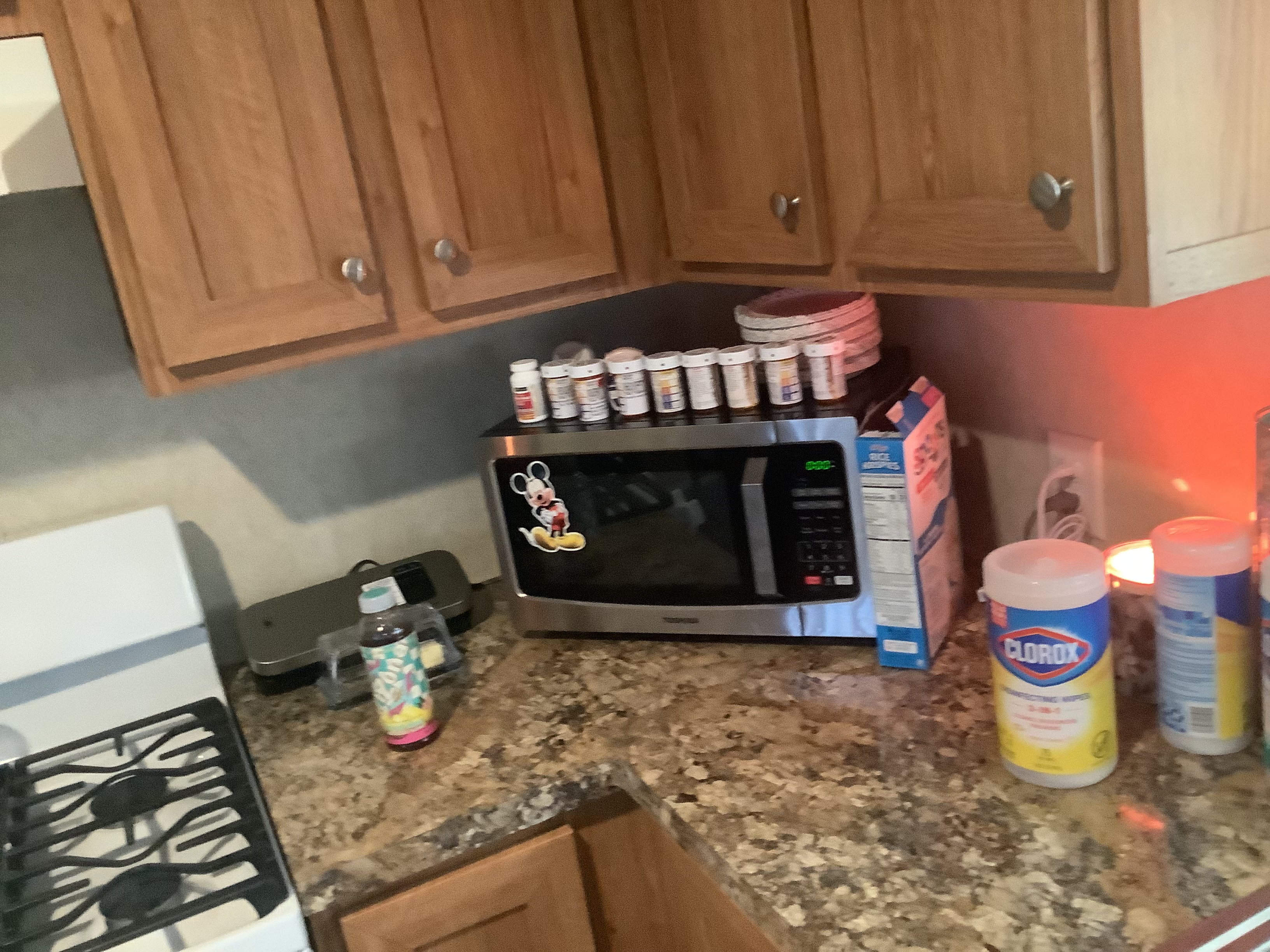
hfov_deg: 58.4
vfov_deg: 45.4
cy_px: 476
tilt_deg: -18.3
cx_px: 635
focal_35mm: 31
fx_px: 1137
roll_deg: +11.2
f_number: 2.4
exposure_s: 1/30
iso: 640
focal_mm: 3.3
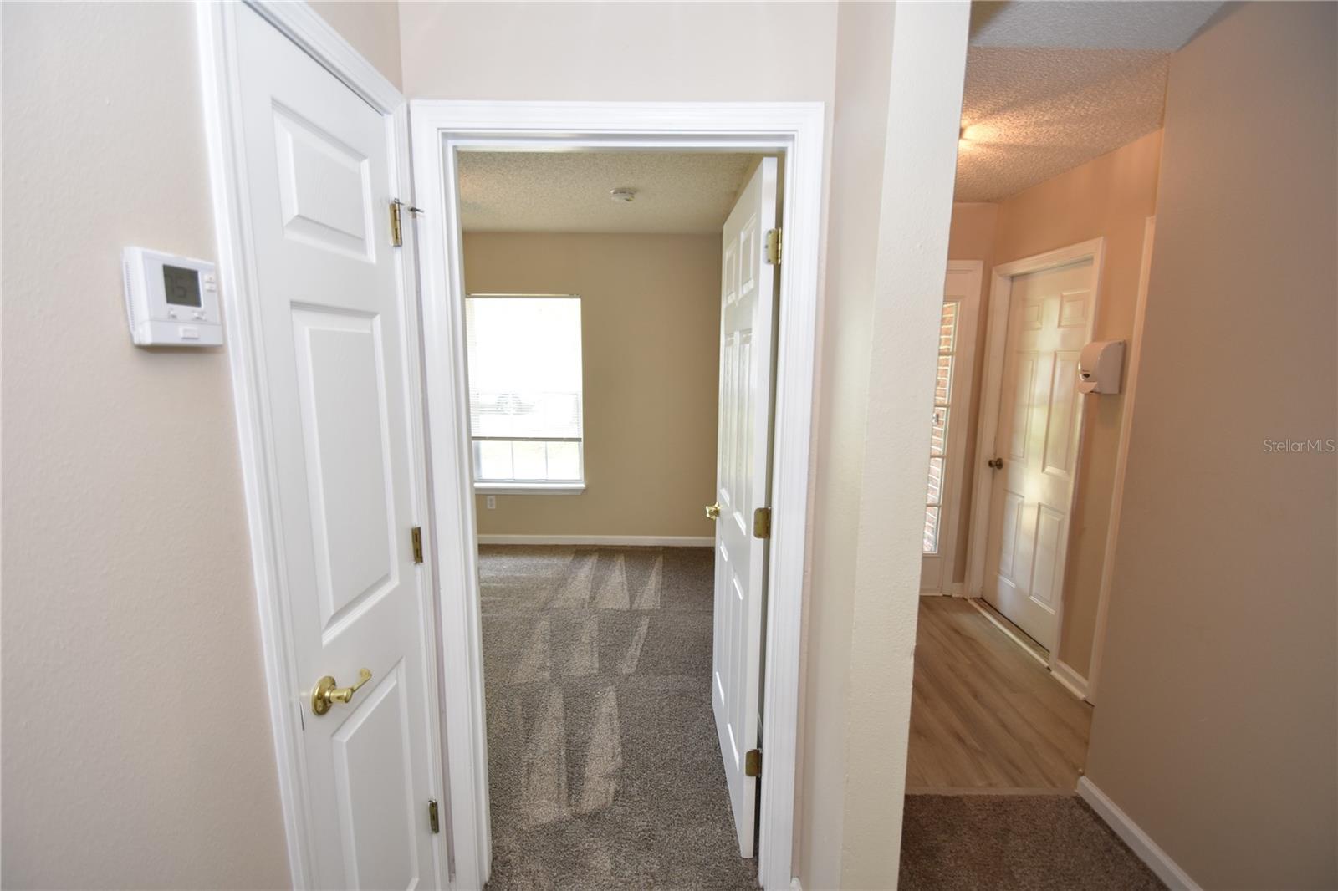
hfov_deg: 100.4
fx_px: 557
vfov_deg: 77.3
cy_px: 446
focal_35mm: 15
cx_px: 669
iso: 400
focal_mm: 10
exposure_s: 1/60
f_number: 4
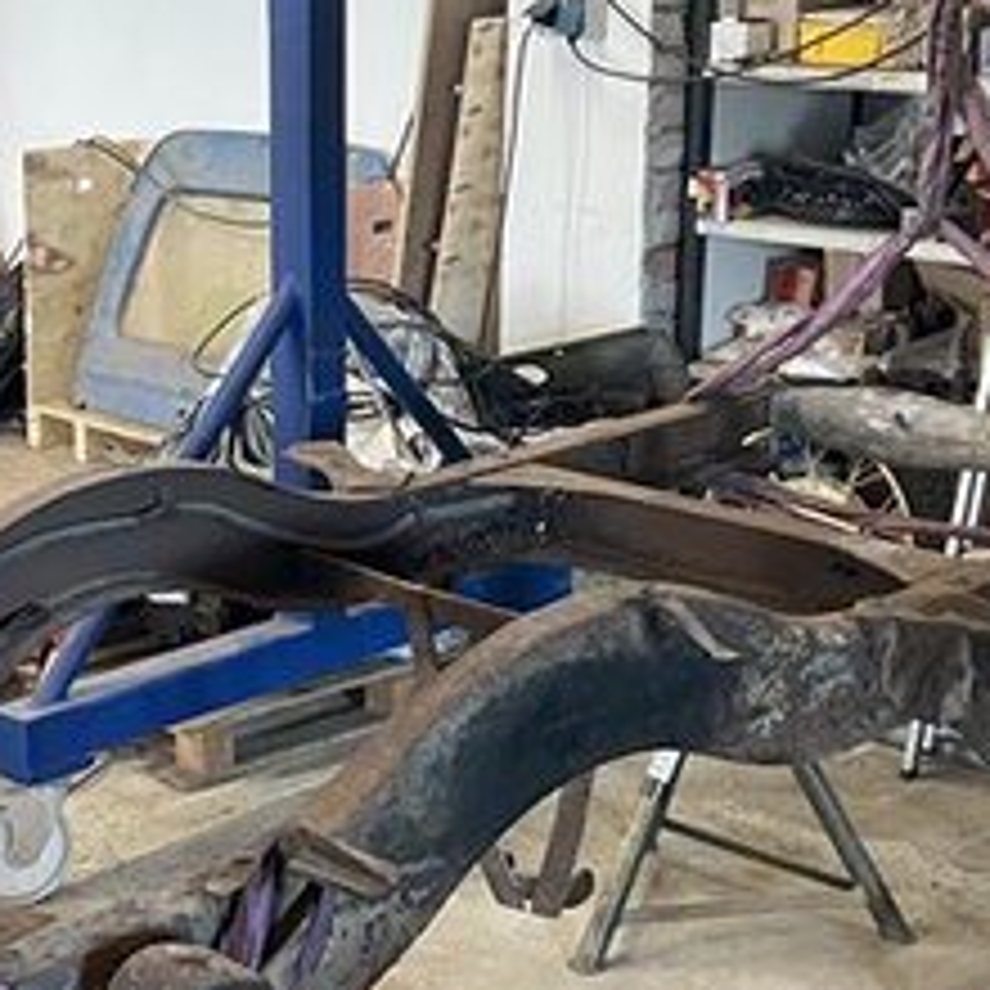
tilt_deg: -18.7
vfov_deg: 23.6
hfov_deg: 23.4
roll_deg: +1.6
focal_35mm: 73
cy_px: 655
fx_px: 2362
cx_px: 238
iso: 320
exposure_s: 1/60
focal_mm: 5.7
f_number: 1.5
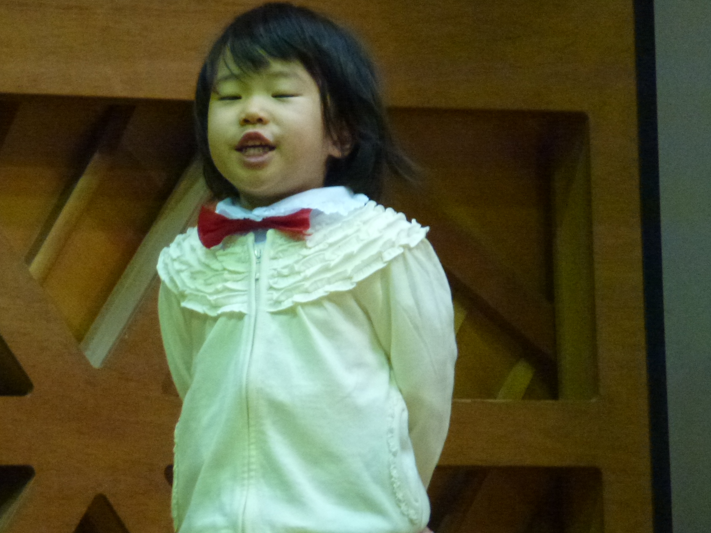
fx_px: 10107
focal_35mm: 492
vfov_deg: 3.0
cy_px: 285
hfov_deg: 4.0
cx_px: 317
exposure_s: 1/20
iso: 800
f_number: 5.9
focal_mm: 68.8
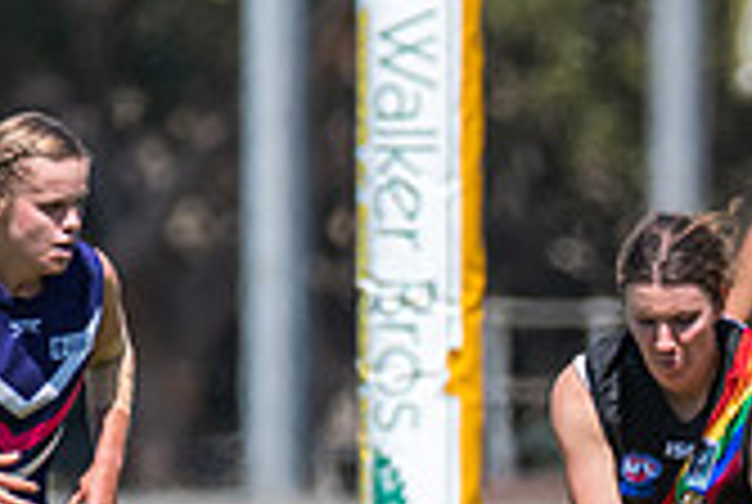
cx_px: 1165
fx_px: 45618
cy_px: 688
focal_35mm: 2180
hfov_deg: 0.9
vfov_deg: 0.6
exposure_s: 1/3200
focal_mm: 500
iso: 800
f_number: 6.3
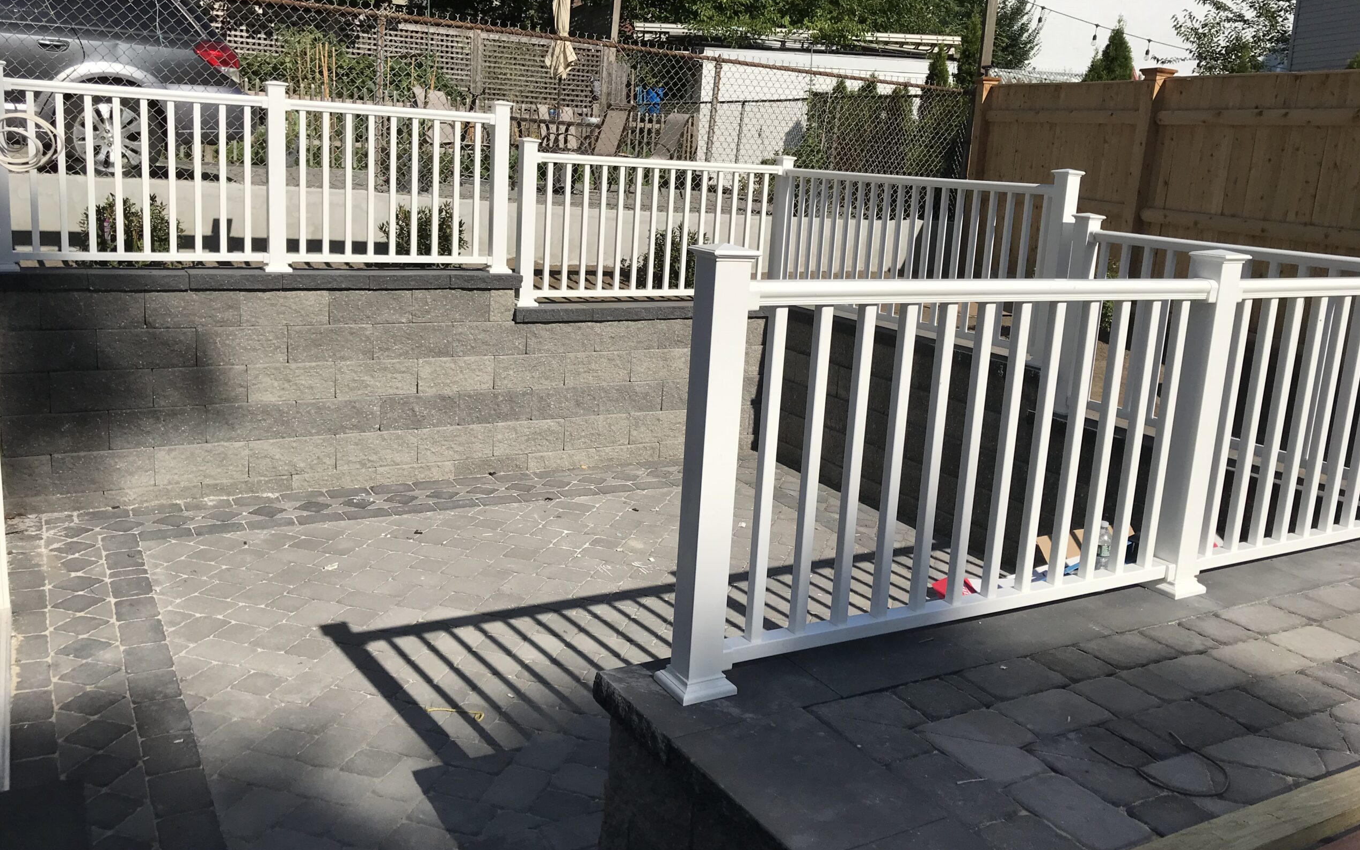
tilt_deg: -11.8
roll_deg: -3.8
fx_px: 1112
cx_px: 678
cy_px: 383
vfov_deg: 41.8
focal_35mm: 30
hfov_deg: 62.9
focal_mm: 3.99
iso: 20
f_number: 1.8
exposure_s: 1/5051
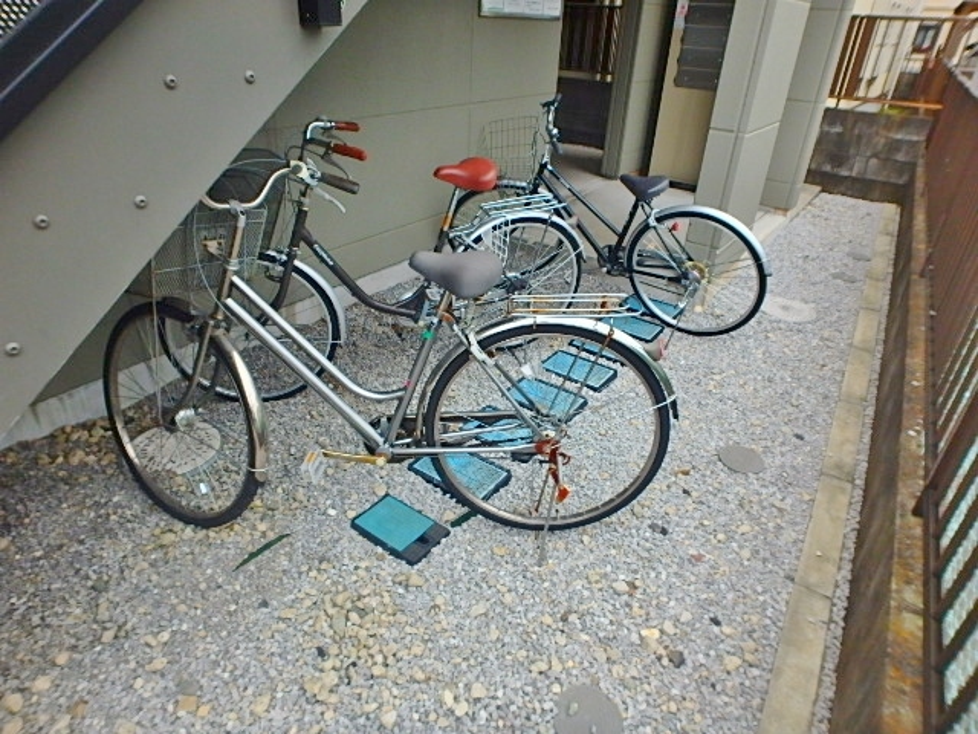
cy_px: 367
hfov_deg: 79.0
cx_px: 489
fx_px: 593
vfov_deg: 63.4
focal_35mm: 21
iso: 125
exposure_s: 1/125
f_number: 3.5
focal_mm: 3.7
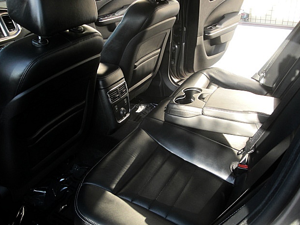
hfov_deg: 50.1
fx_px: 321
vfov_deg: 38.7
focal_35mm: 37
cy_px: 114
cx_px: 147
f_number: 2.8
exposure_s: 1/80
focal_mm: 6.3
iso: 100
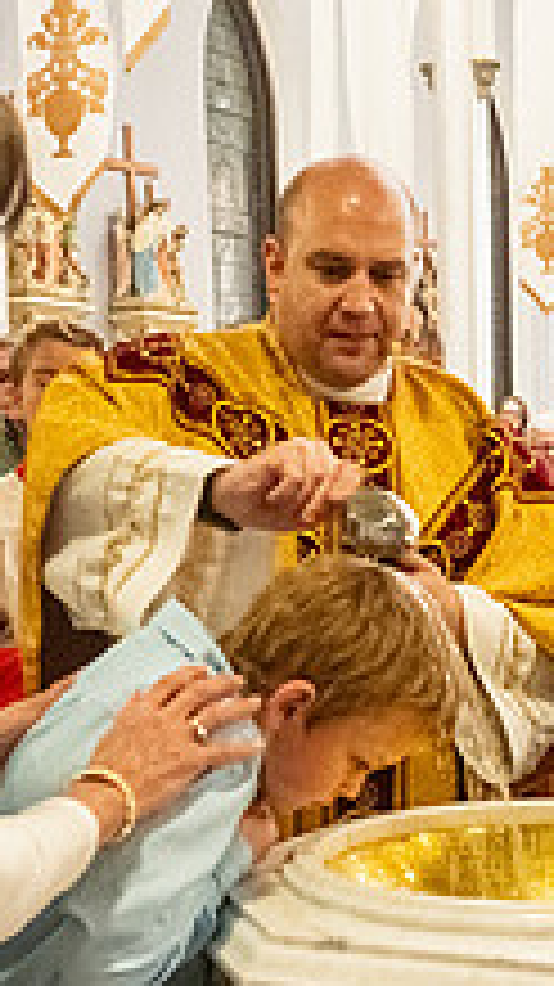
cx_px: 473
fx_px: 1961
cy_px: 691
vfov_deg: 28.0
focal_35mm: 75
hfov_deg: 15.9
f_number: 4.5
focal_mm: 27
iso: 5000
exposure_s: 1/60
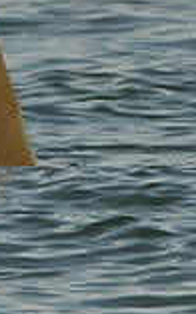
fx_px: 13961
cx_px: -374
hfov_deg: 0.8
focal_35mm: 1632
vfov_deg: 1.3
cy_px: -57
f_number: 9
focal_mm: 290
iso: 200
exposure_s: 1/640
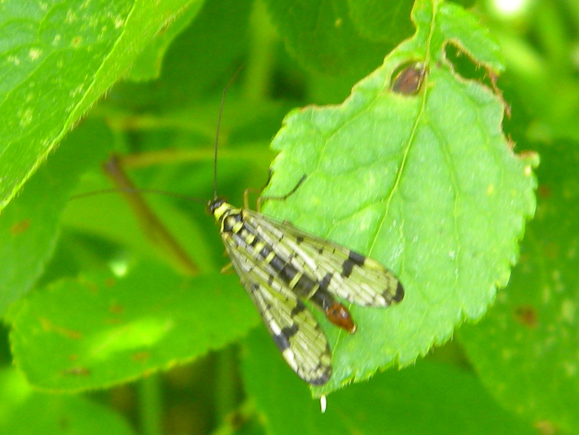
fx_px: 1388
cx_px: 290
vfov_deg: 17.8
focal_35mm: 83
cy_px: 218
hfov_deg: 23.6
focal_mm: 15.1
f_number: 4.5
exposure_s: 1/59.7
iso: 93
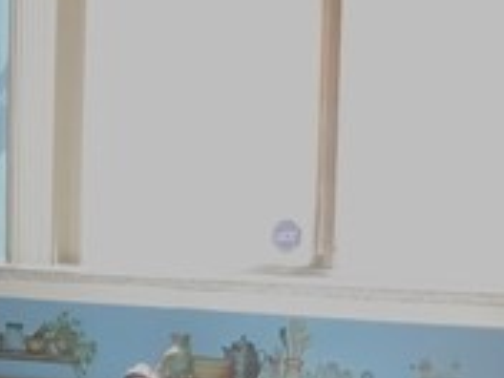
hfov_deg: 9.5
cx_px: -790
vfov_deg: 8.2
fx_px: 2621
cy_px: 398
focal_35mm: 180
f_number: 2.4
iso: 32
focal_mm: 3.3
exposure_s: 1/30
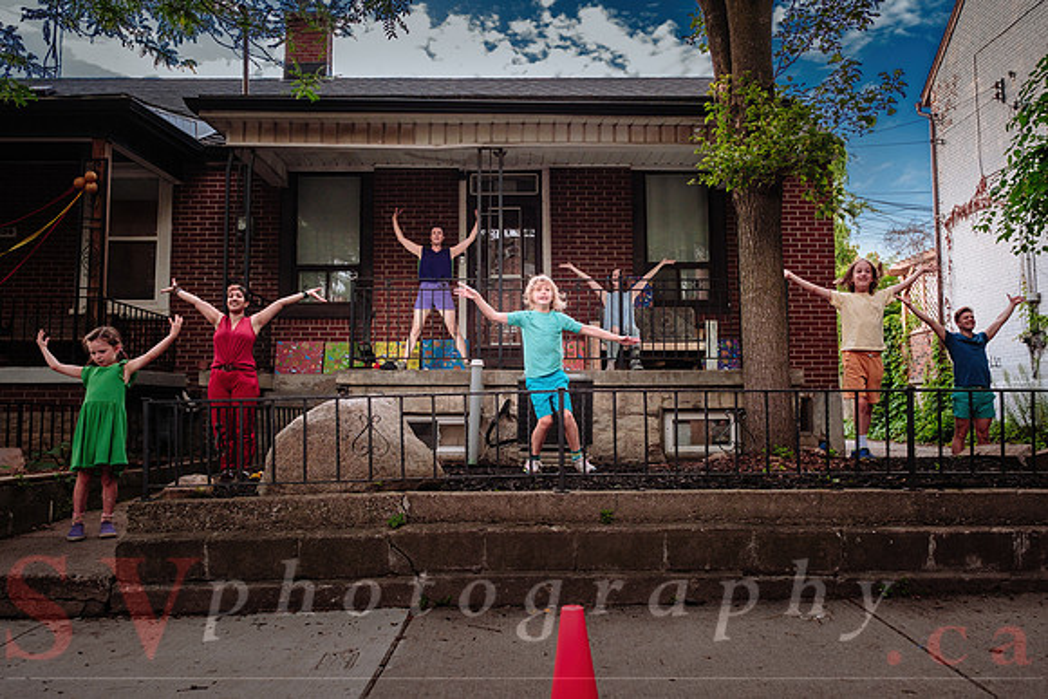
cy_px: 349
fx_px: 847
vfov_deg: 44.8
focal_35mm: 29
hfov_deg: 63.5
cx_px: 536
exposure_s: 1/400
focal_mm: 18.7
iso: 400
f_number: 4
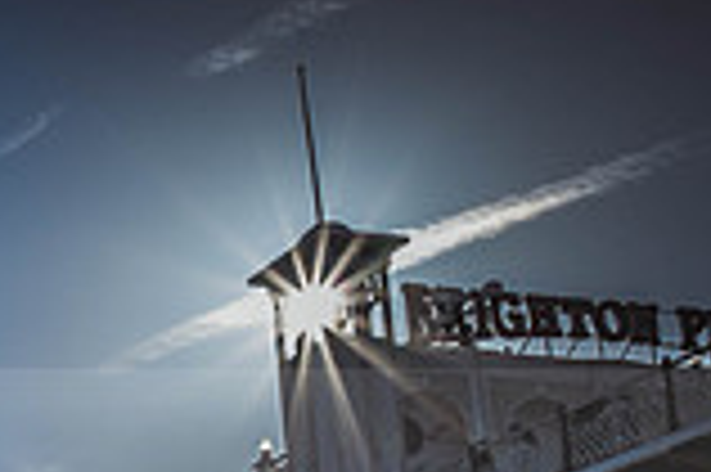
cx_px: -504
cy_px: 802
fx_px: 1243
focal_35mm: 63
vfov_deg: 18.0
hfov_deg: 22.3
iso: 200
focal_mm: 11.5
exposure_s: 1/280
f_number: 18
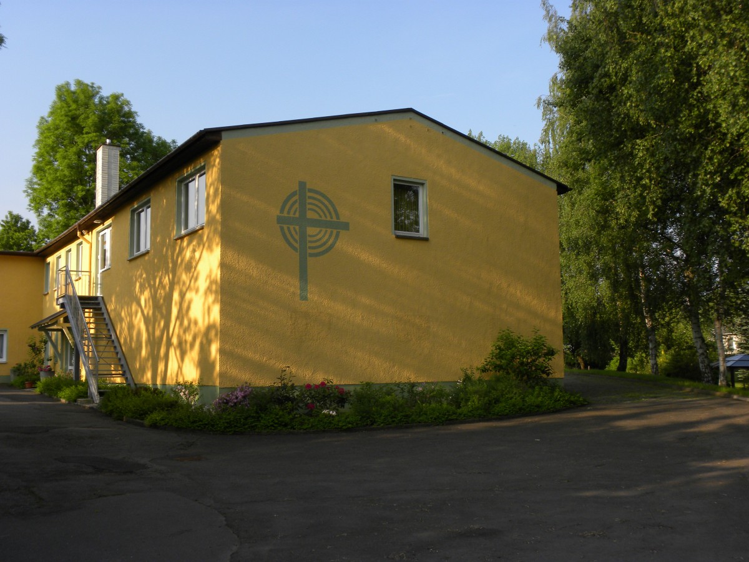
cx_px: 374
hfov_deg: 50.1
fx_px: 801
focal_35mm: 37
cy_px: 281
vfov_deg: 38.7
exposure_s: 1/200
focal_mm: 6.6
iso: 64
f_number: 5
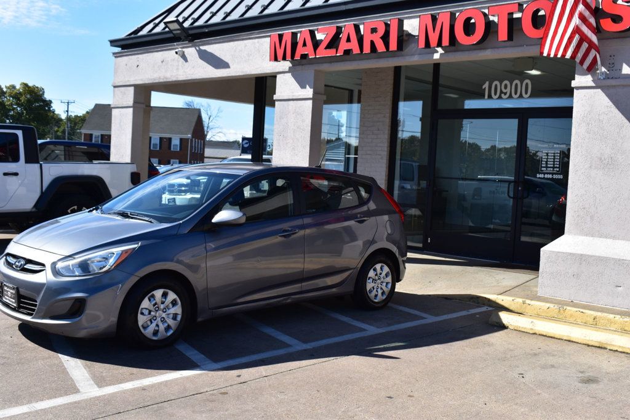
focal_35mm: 42
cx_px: 315
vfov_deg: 31.9
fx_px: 735
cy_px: 210
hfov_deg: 46.4
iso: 400
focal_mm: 28
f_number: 11
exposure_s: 1/500
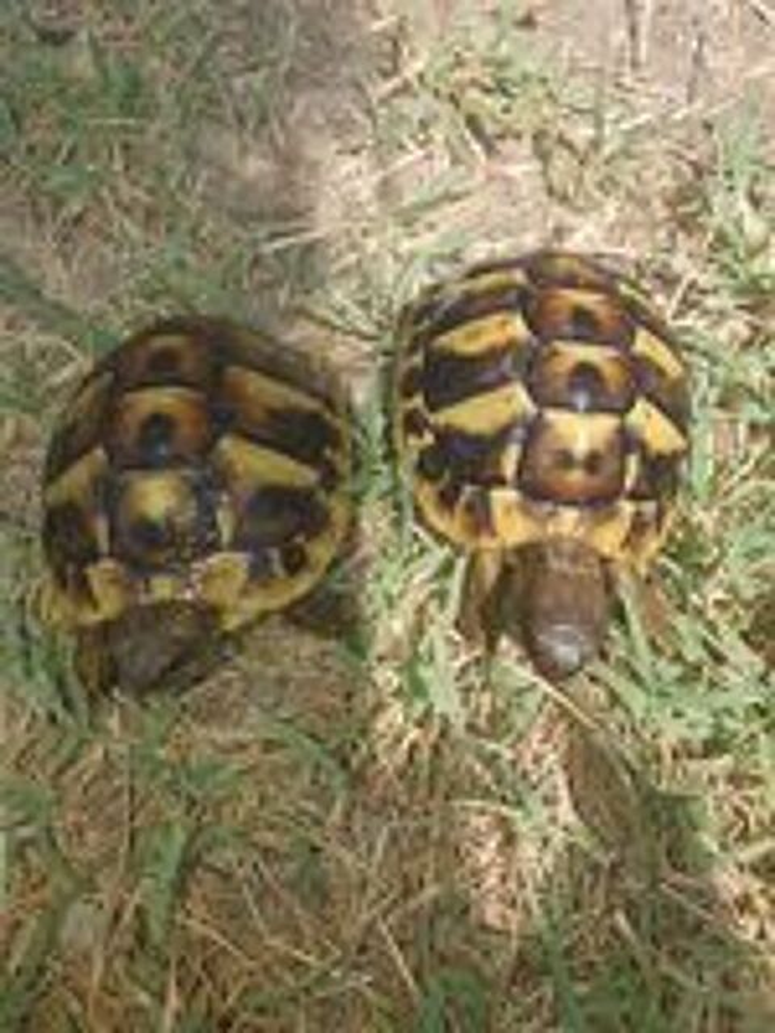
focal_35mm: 26
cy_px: 516
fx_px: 776
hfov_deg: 53.1
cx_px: 388
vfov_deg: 67.3
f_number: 2.4
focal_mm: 4.32
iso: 50
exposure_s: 1/1093
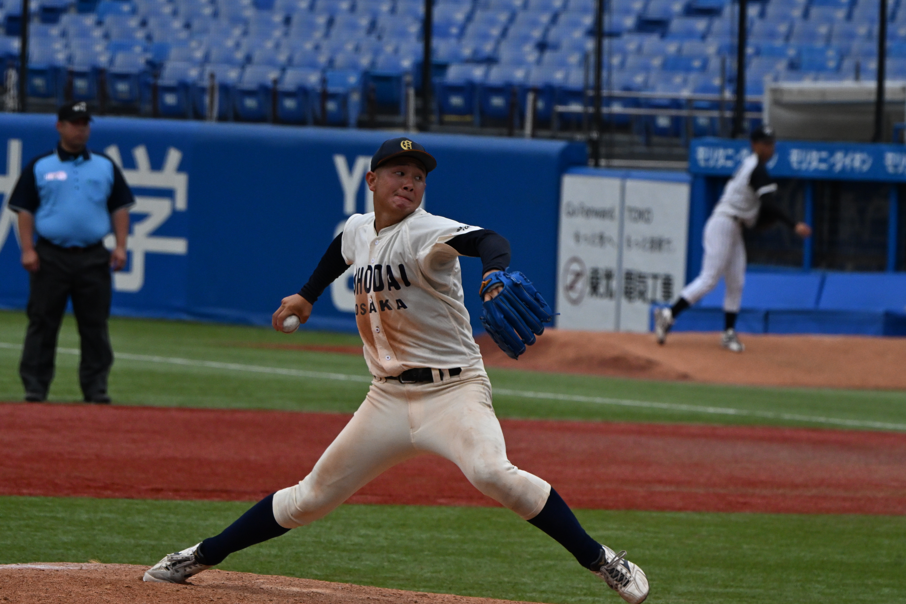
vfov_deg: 3.1
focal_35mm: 436
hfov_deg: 4.7
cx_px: 453
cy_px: 302
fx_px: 10984
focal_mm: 291
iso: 2500
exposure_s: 1/2500
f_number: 9
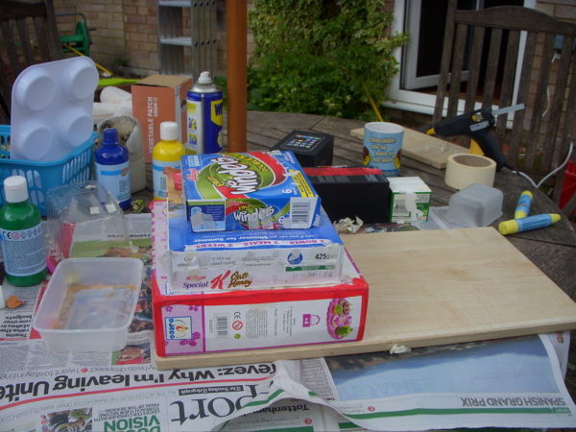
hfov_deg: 49.0
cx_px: 288
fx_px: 632
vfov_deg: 37.7
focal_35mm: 38
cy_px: 216
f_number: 3.3
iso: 100
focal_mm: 6.3
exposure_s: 1/500
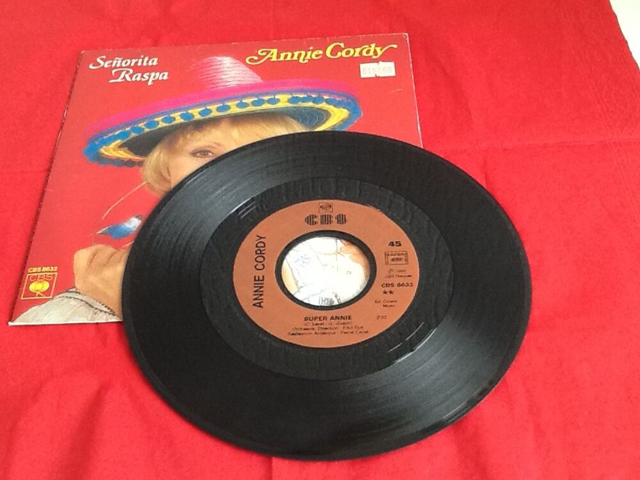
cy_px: 240
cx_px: 320
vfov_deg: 32.9
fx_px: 813
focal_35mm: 44
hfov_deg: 42.9
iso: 100
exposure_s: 1/30
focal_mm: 2.03
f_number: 2.4
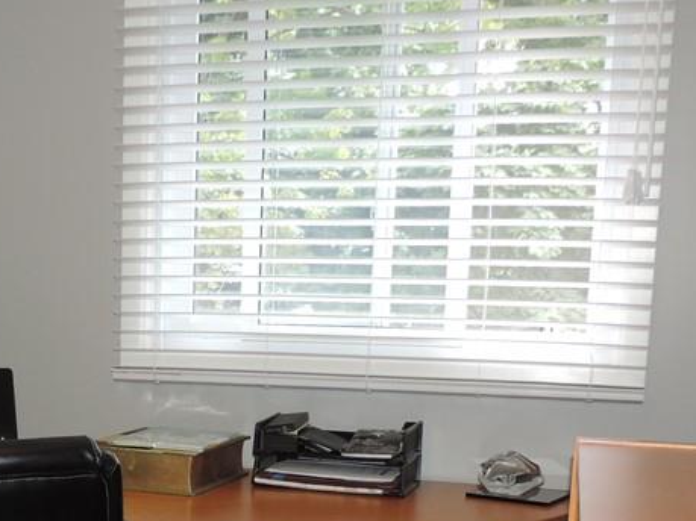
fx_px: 1347
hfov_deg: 27.8
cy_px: 497
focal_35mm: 67
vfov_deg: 21.3
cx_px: 50
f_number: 3.1
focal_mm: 5.3
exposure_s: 1/30
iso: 200
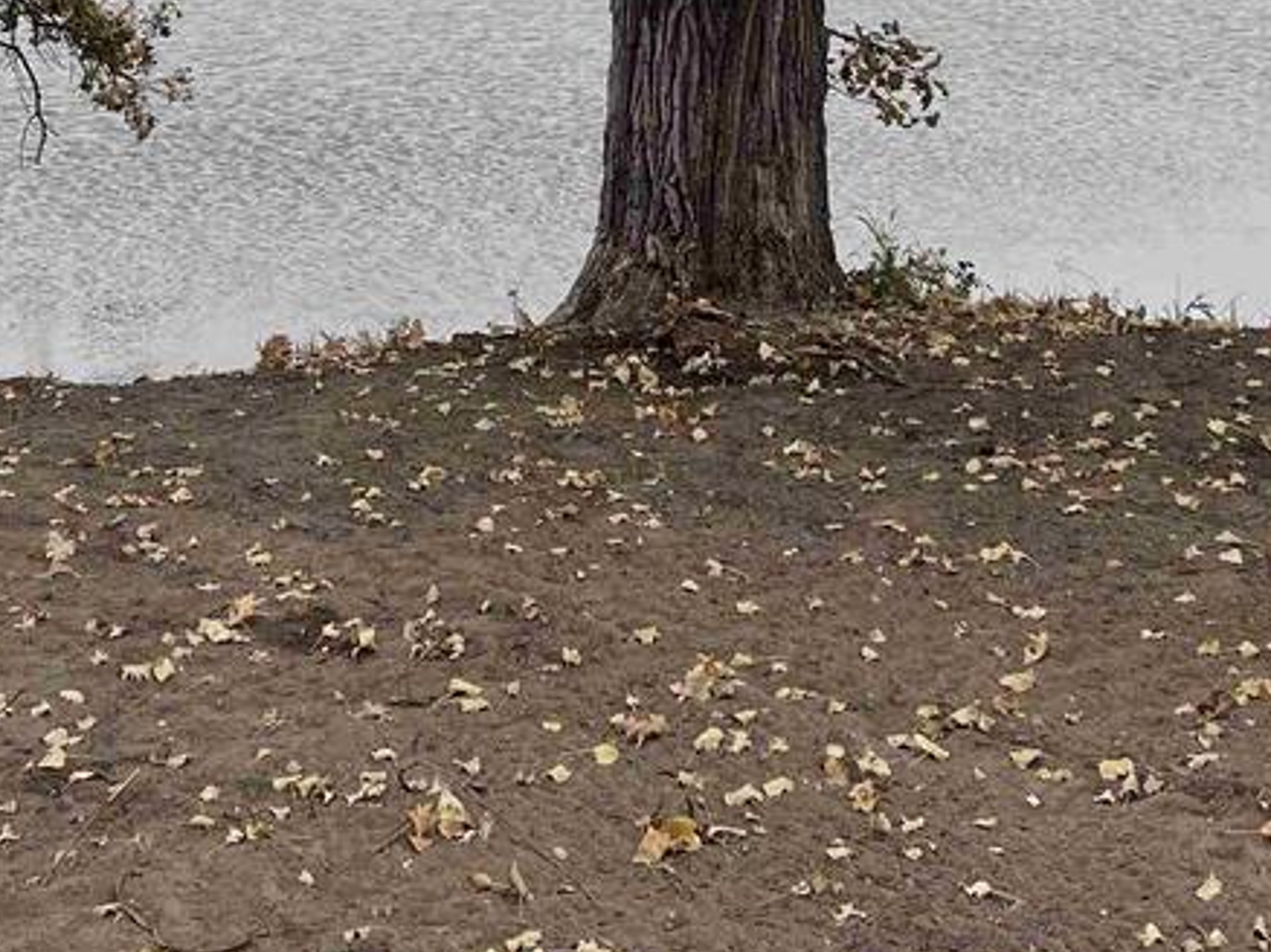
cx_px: 488
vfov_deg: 18.0
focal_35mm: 76
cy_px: -308
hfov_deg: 25.6
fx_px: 2789
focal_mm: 4.2
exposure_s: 1/1276
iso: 32
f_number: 1.6
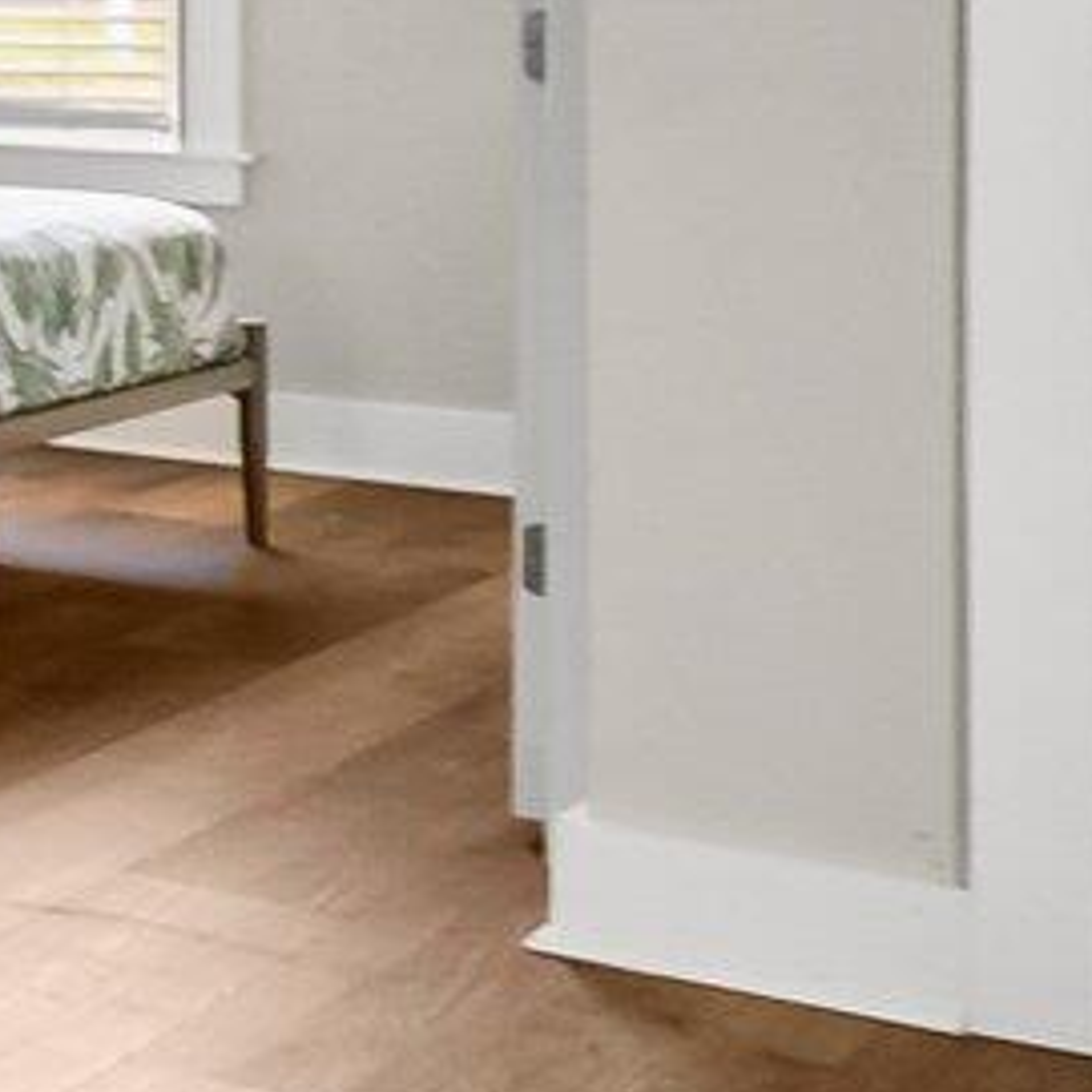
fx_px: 2748
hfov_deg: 8.8
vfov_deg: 21.3
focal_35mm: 77
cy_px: -127
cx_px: -2946
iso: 400
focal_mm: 12
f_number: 9
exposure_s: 1/2
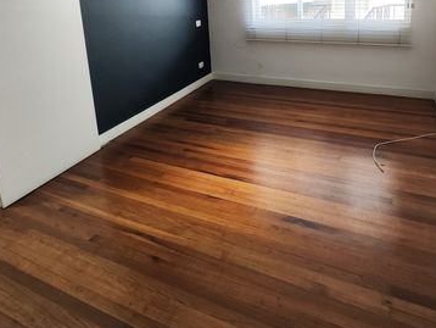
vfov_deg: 49.2
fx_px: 328
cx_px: 231
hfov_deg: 67.2
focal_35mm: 26
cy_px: 54
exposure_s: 1/30
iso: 226
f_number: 2.2
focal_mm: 2.16
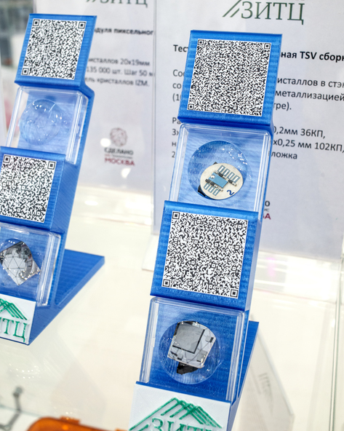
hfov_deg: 37.3
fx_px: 509
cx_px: 171
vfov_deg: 45.8
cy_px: 201
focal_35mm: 40
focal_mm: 35
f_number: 8
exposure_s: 1/125
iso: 640
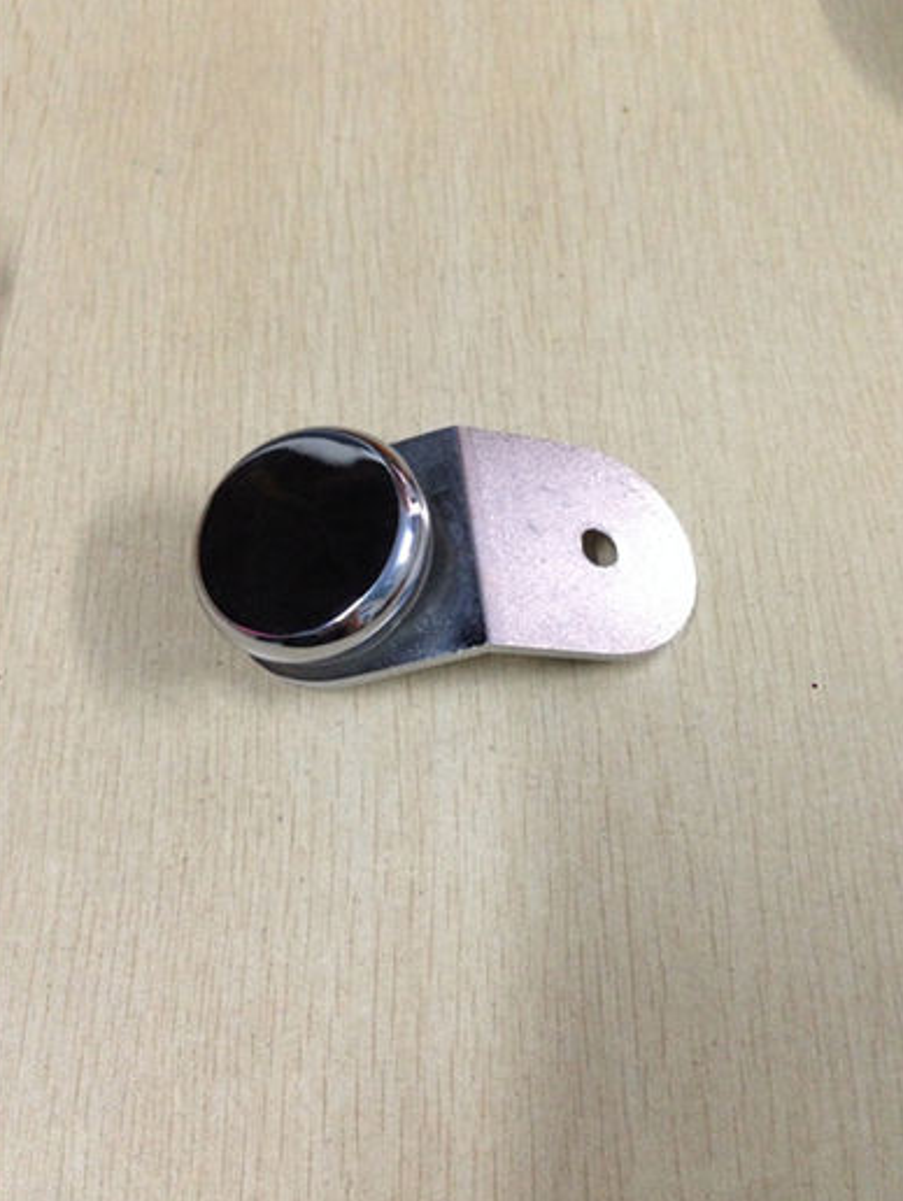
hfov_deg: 41.9
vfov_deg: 53.9
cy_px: 598
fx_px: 1181
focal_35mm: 34
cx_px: 456
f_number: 2.4
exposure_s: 1/20
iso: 400
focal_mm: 4.12
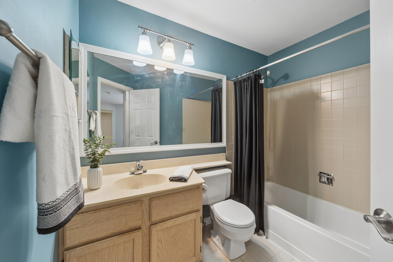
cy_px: 131
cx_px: 196
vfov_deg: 81.1
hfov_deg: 104.3
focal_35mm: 14
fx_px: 153
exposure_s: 1/15
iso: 400
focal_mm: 14
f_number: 8
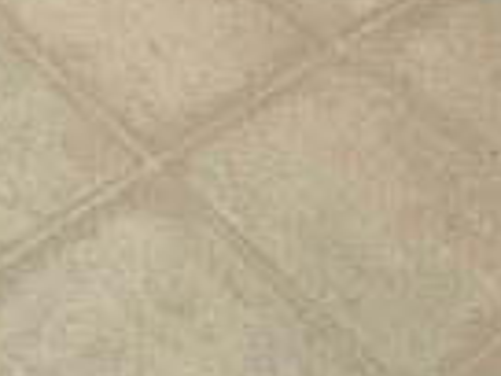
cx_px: -228
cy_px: -999
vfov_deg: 9.0
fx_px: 1418
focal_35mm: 98
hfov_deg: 18.1
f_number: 1.9
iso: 400
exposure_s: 1/60.2
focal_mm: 2.2
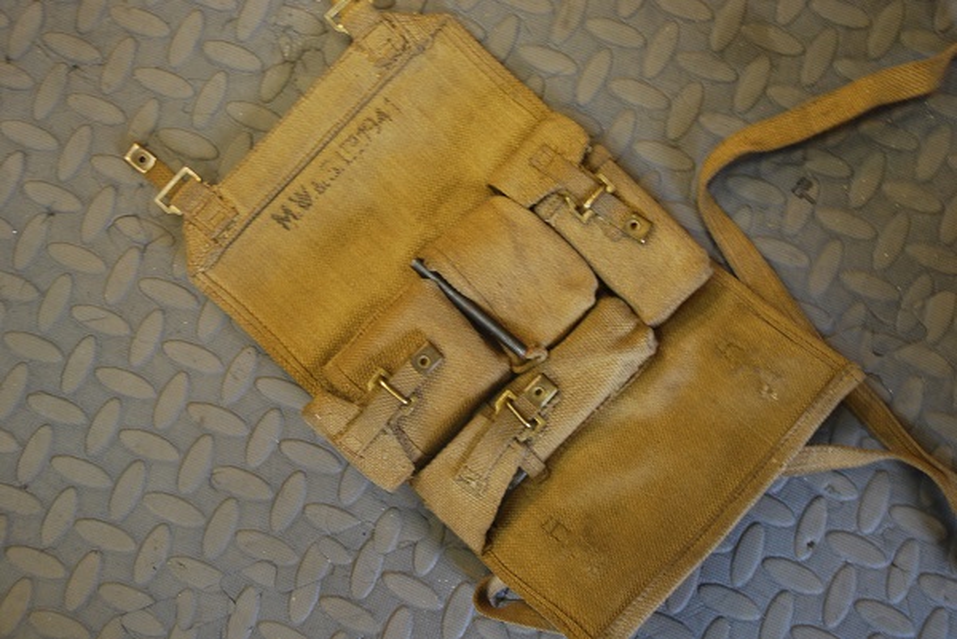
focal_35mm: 40
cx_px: 478
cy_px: 320
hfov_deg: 47.9
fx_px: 1077
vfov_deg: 33.1
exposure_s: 1/30
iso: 640
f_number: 3.8
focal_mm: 27
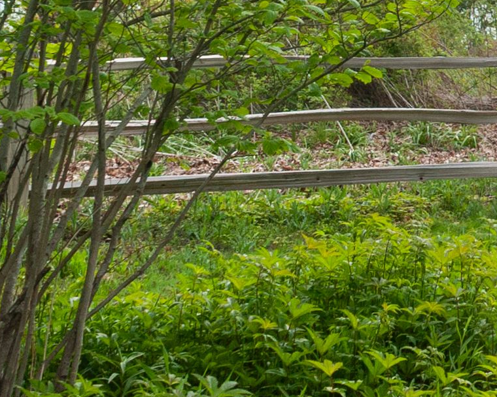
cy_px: -165
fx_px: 1853
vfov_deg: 11.8
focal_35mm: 126
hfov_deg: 14.4
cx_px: 716
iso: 400
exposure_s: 1/500
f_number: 8
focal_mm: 24
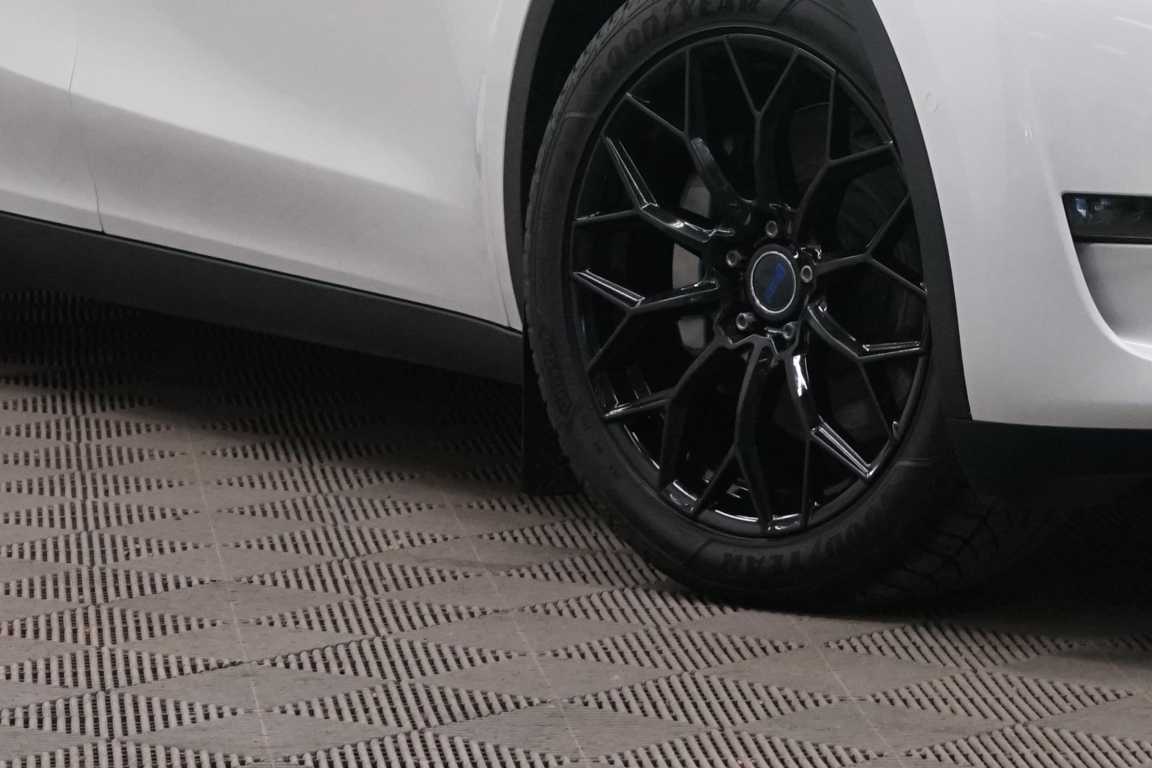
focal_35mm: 188
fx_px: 6016
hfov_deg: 10.9
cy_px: -231
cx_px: 980
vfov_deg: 7.2
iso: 2500
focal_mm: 65
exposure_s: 1/30
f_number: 9
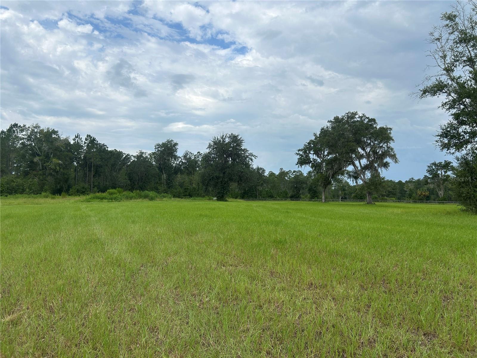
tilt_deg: +3.7
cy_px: 179
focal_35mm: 26
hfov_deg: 67.3
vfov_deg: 53.1
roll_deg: -0.1
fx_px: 358
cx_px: 238
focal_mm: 5.7
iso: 50
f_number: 1.5
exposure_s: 1/5319
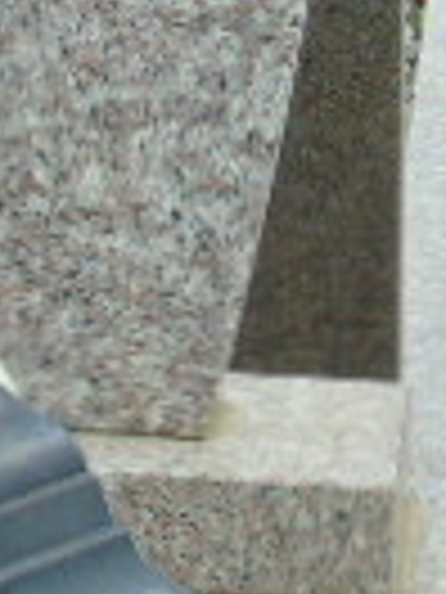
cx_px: -622
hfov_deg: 4.8
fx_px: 5154
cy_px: -248
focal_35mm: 300
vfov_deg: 6.5
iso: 80
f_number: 4.5
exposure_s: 1/400
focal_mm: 11
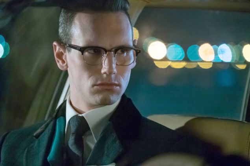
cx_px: 125
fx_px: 1243
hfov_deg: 11.5
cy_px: 83
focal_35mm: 179
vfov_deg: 7.7
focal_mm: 119.2
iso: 6400
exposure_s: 1/125
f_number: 3.2
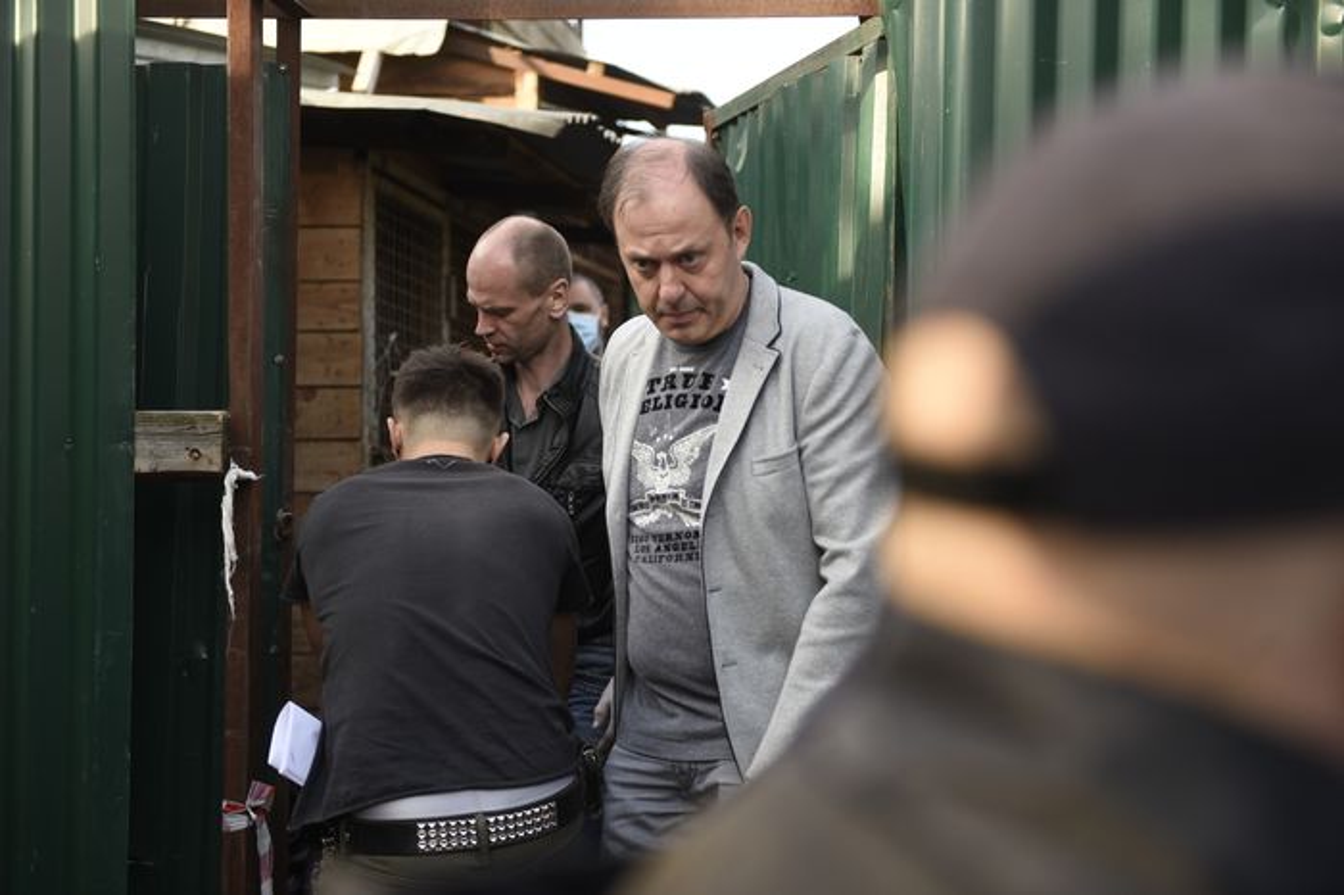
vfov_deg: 24.2
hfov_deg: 35.7
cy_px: 448
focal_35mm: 56
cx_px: 672
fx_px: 2090
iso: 200
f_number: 2.8
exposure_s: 1/400
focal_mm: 56
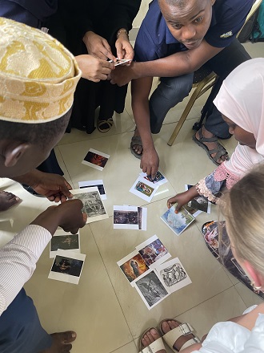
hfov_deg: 53.1
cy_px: 176
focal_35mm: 26
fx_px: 264
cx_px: 132
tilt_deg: -51.7
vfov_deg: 67.3
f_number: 1.6
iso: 100
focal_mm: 4.2
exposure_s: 1/50
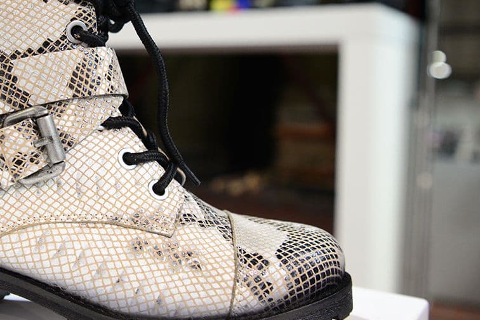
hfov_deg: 35.8
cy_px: 121
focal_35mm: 54
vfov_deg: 25.0
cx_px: 107
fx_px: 720
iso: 2500
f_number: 4.5
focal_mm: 34
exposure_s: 1/200
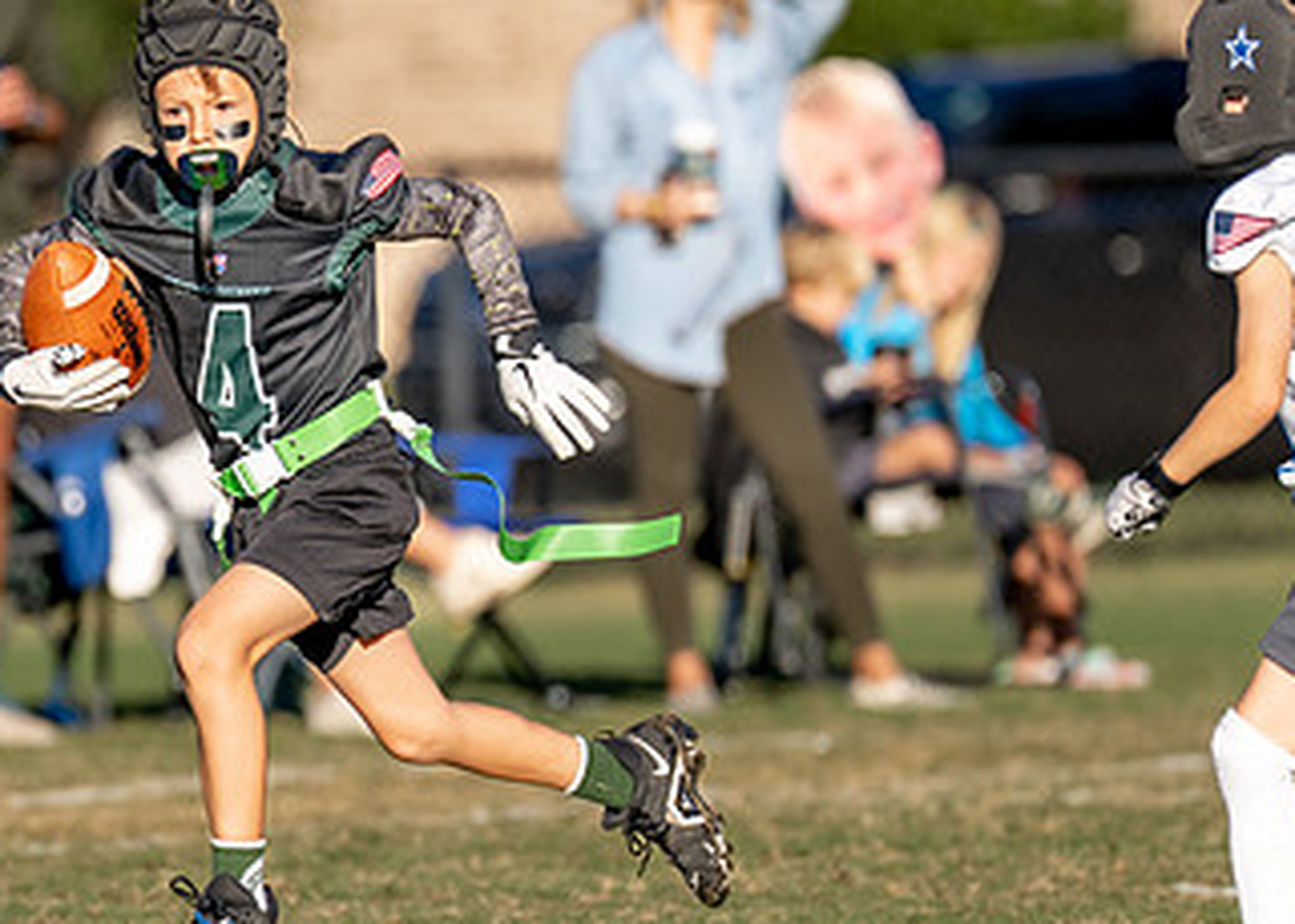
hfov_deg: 3.6
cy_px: 402
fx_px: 20624
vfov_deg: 2.6
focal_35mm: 561
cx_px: 106
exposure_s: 1/2000
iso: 100
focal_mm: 200
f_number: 2.8
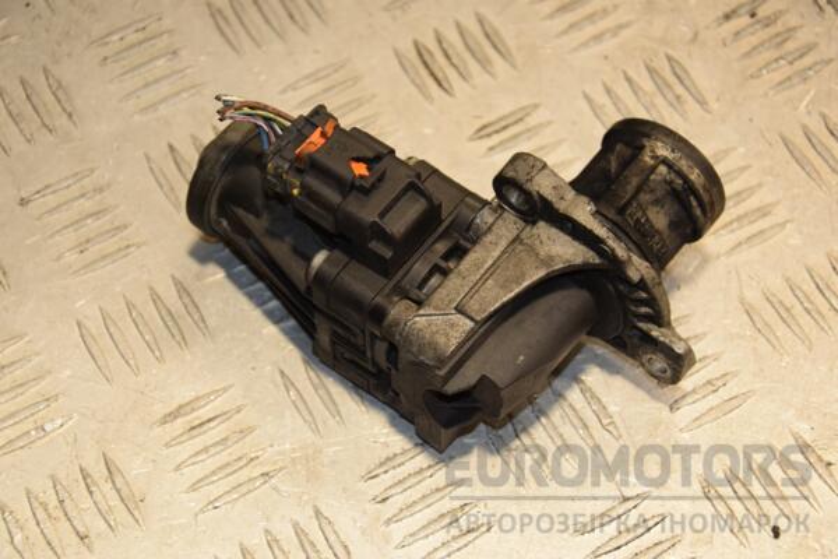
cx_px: 419
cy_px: 280
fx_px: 2165
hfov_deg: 21.9
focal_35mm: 93
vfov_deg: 14.7
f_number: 5.6
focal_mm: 62
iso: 800
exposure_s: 1/200
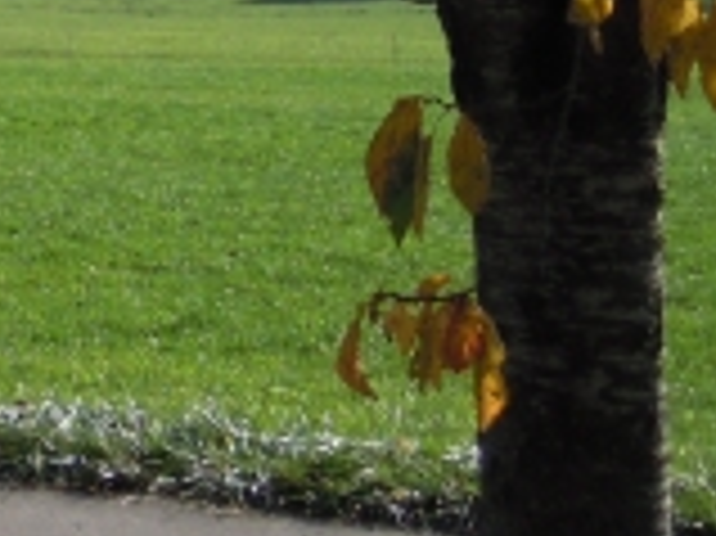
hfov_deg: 11.6
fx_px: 2914
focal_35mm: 141
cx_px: -973
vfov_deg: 10.2
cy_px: -257
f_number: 7.6
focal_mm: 5
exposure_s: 1/160
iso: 100
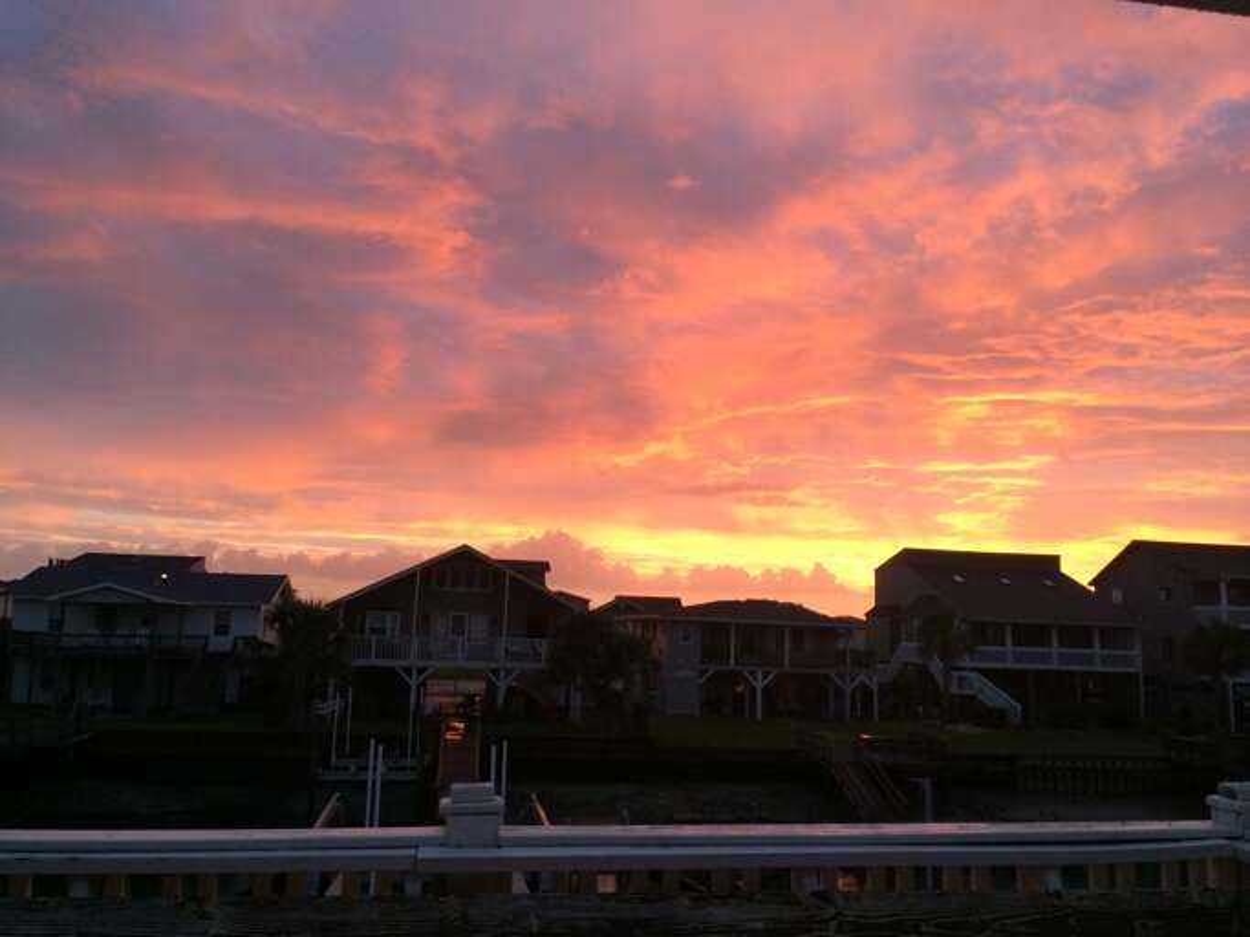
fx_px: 1083
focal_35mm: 30
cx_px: 625
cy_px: 468
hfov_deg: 60.0
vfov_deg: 46.8
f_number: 2.2
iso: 50
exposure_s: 1/30
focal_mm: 4.12
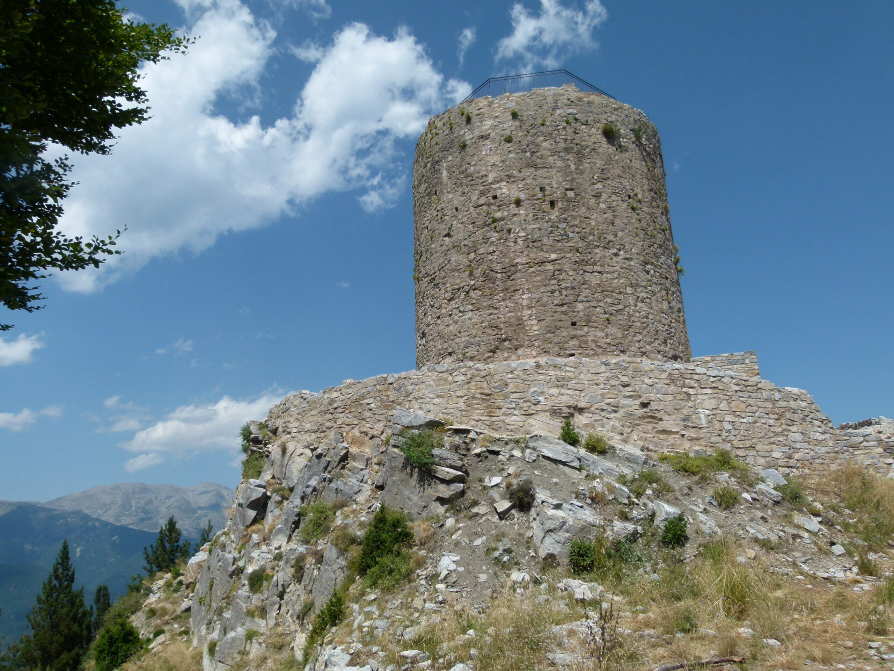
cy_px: 336
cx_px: 447
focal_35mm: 25
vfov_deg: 54.9
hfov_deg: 69.4
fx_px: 646
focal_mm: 4.5
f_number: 4
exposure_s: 1/1300
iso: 100
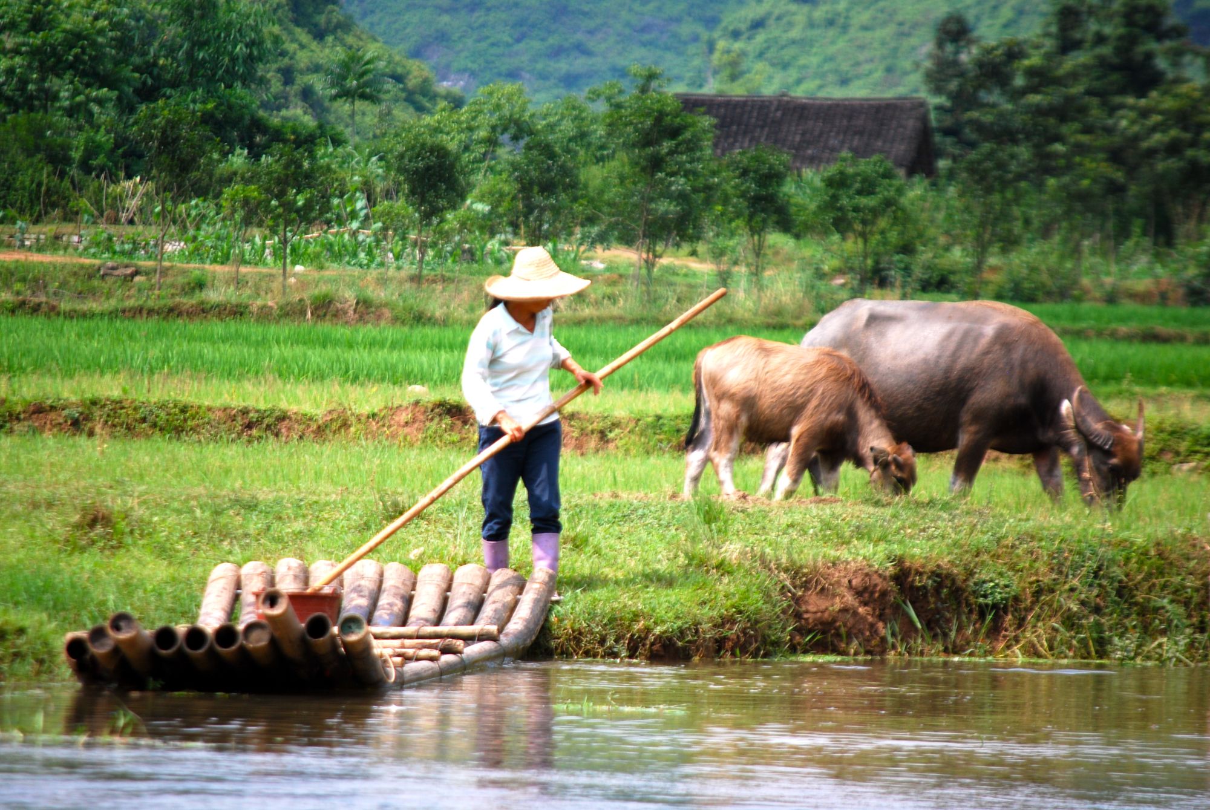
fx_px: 10096
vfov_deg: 4.6
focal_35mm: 300
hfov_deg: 6.9
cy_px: 405
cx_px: 605
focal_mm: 200
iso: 200
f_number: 5.6
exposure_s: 1/640
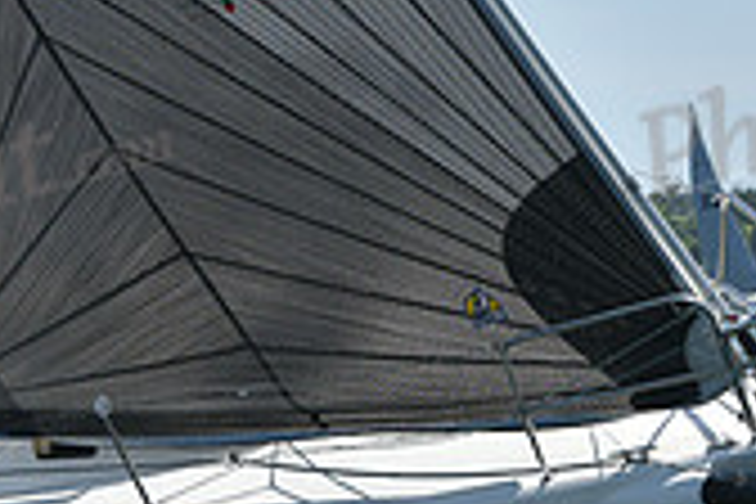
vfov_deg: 4.1
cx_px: 410
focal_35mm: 339
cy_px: 380
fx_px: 7118
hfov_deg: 6.1
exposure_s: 1/1250
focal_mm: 98
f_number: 7.1
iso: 250
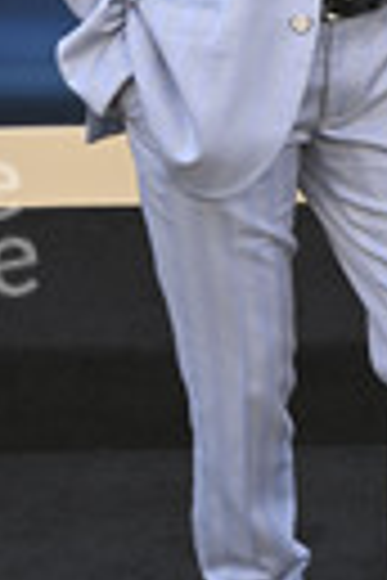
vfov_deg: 14.9
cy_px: 45
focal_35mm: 136
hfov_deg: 10.1
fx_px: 2193
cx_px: 297
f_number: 7.1
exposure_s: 1/320
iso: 500
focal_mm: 44
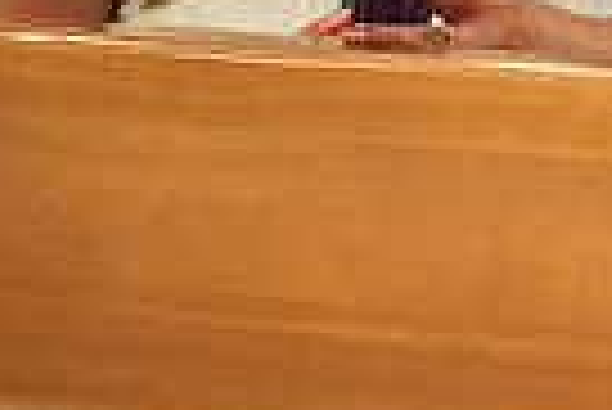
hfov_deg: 2.4
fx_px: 14465
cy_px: -309
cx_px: 1012
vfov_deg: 1.6
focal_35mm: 850
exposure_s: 1/160
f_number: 2.8
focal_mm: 200
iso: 2000
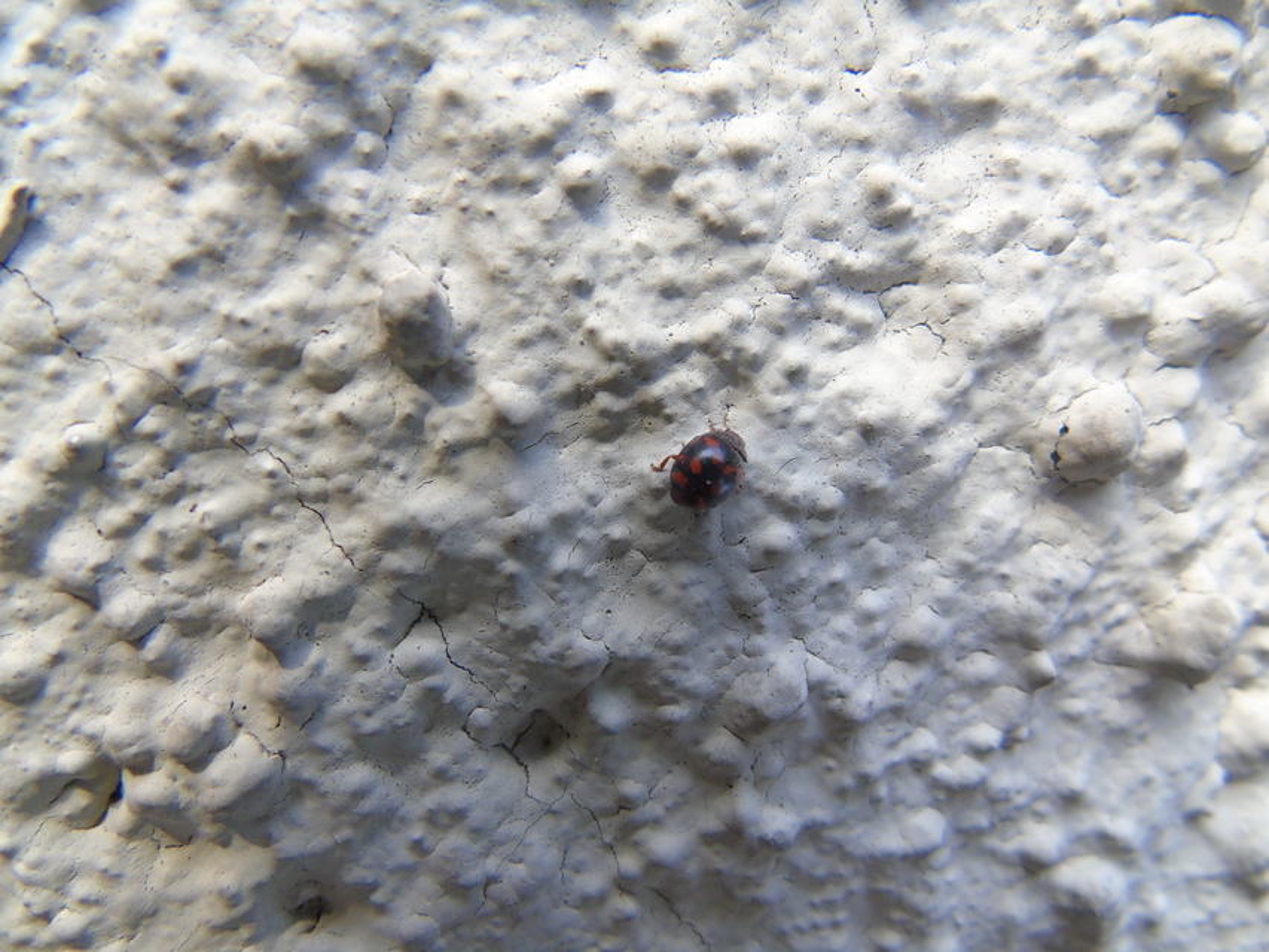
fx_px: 917
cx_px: 634
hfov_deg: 69.4
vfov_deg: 54.9
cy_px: 476
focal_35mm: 25
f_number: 3.4
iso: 160
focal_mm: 4.4
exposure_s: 1/100
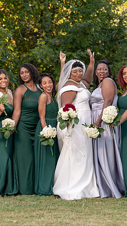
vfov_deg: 8.9
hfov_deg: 5.0
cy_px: 116
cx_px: 84
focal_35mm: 242
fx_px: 1449
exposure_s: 1/200
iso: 160
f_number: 4
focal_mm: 148
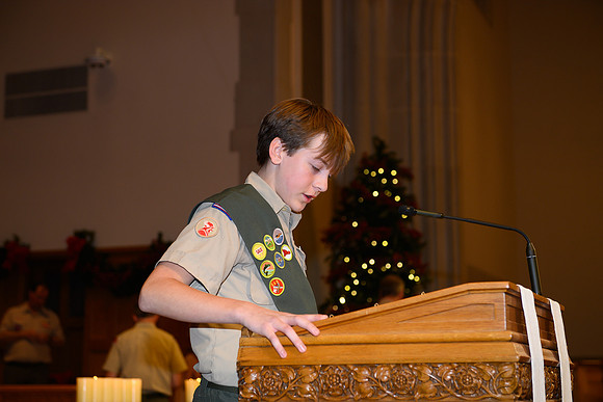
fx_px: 1173
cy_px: 201
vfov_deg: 19.5
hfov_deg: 28.8
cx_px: 302
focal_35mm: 70
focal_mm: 70
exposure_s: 1/60
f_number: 4.5
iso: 400
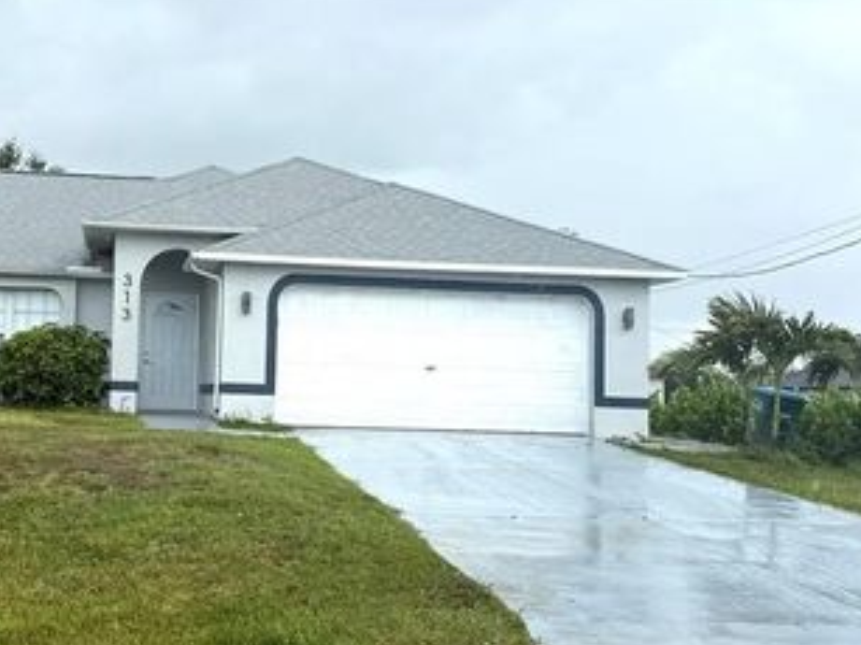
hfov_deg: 37.3
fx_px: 1243
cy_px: 294
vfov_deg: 29.1
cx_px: 216
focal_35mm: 50
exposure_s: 1/1812
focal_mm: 6.76
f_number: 1.78
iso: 80
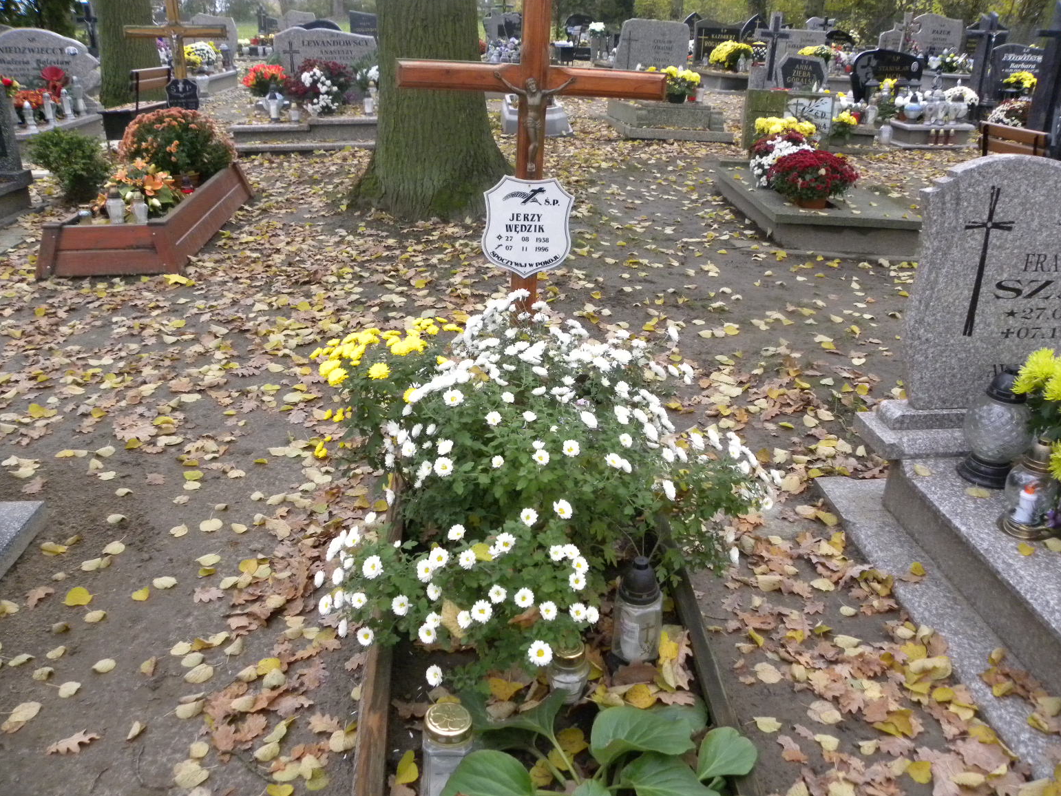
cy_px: 397
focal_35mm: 27
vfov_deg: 51.4
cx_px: 538
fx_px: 828
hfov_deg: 65.3
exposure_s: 1/217
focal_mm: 4.6
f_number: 2.8
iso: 400
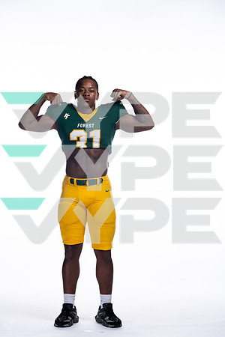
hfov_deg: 12.5
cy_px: 168
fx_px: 1031
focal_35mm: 110
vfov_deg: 18.6
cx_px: 112
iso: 400
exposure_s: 1/250
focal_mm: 110
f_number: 6.3
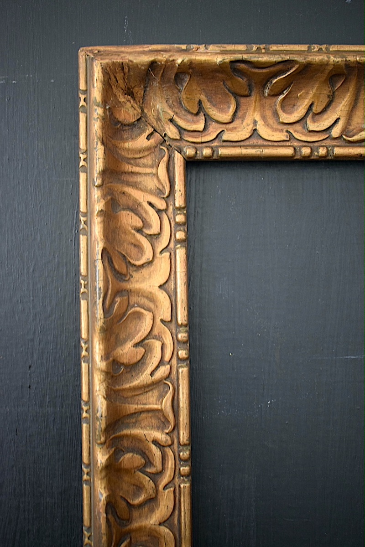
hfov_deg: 31.9
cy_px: 274
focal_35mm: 42
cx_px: 182
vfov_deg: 46.4
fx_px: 639
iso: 1000
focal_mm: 28
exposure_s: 1/60
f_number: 4.2
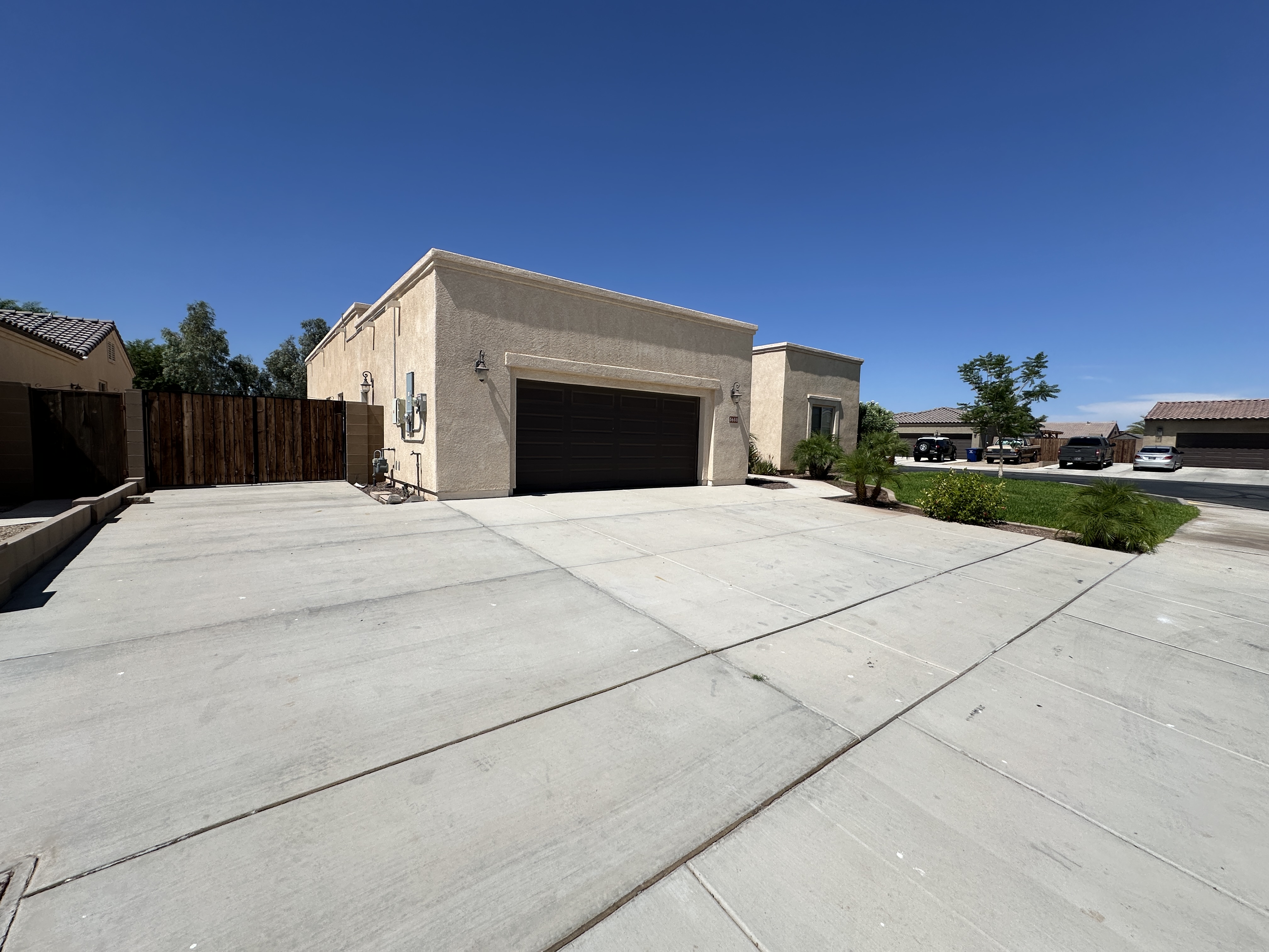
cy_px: 476
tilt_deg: -3.6
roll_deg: -1.9
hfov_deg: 102.1
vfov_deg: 85.7
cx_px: 634
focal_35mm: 14
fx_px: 513
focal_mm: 2.22
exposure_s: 1/4651
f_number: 2.2
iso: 50
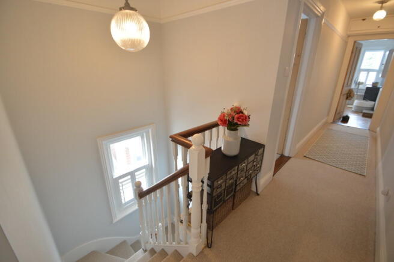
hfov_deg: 100.4
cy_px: 131
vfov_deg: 77.2
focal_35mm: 15
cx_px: 197
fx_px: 164
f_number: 3.5
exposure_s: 1/15
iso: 160
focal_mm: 10
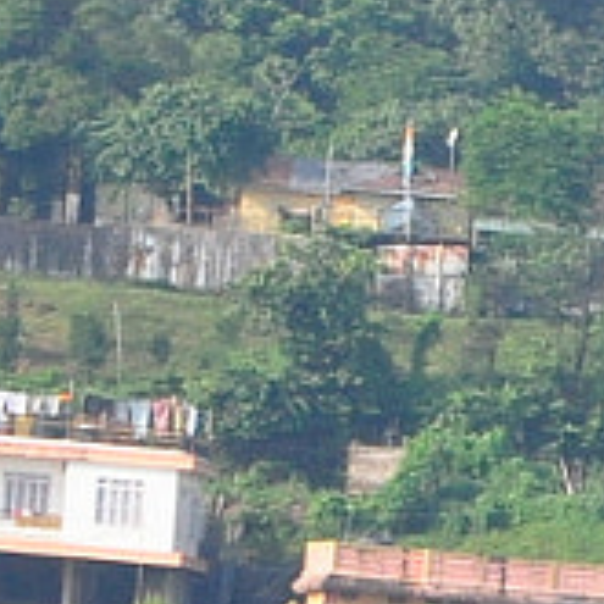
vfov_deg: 1.4
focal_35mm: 1213
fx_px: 23946
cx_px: 1786
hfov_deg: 1.4
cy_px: 1342
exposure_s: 1/500
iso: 800
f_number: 11
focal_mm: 98
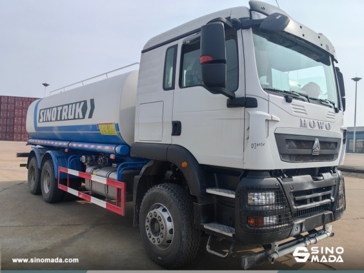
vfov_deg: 51.4
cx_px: 182
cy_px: 136
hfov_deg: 65.3
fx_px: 284
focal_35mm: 27
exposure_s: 1/7353
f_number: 2
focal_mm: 5.75
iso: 50
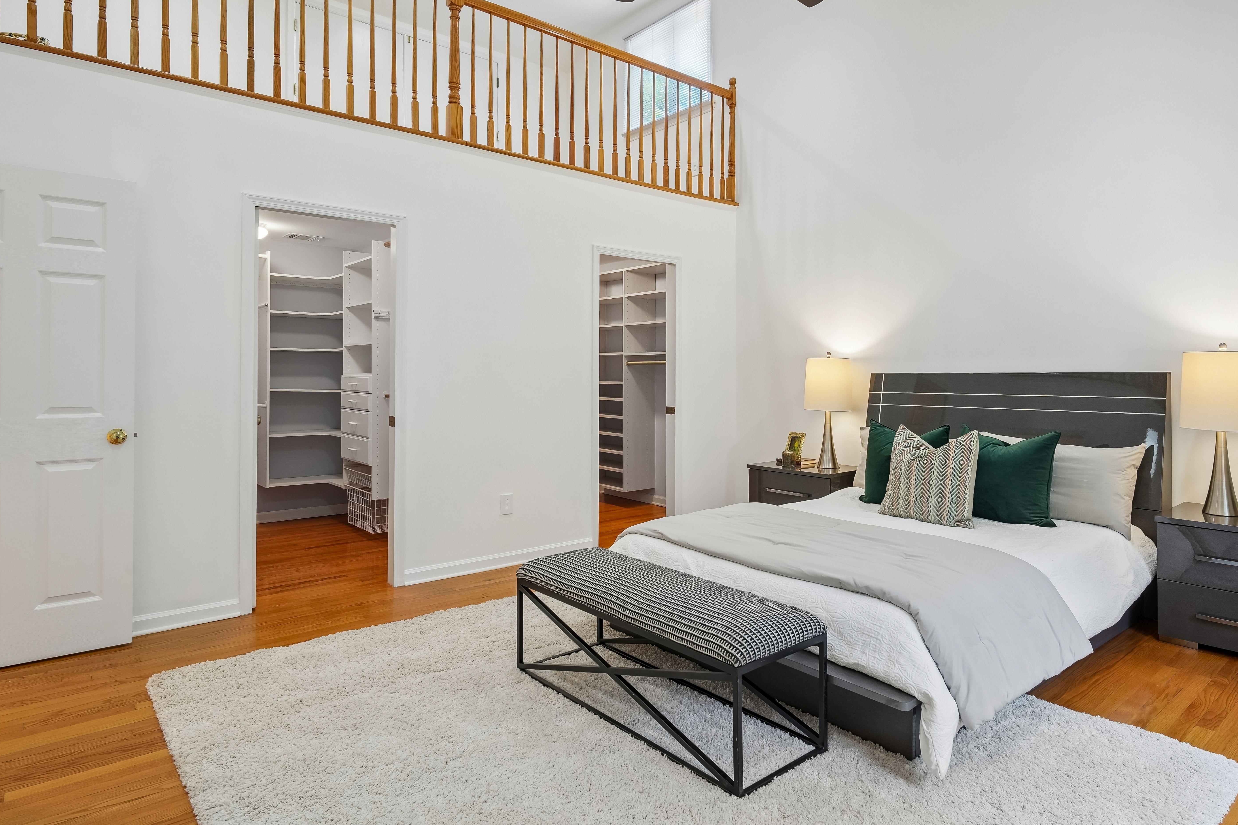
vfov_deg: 61.9
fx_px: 688
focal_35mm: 20
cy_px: 394
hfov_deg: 83.6
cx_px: 690
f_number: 8
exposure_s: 1/8
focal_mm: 16
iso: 400
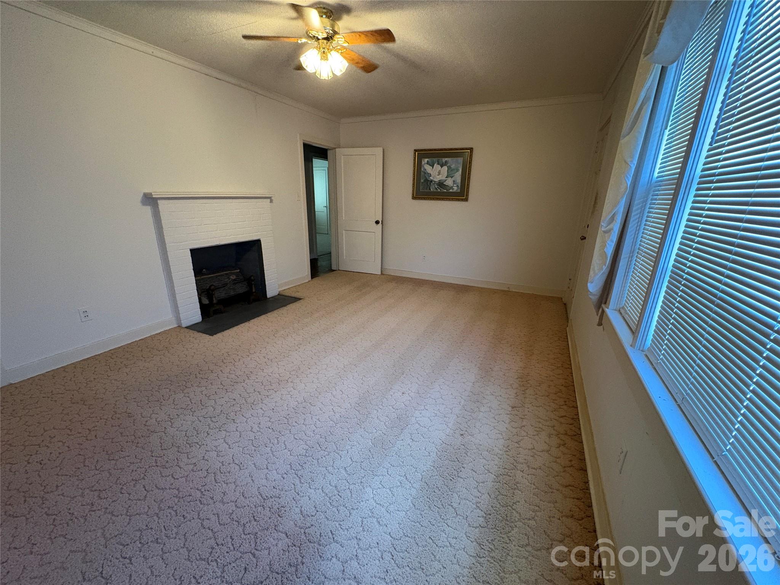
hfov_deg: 102.1
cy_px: 292
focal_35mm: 14
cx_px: 390
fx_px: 315
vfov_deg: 85.7
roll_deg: -0.4
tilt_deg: -17.7
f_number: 2.2
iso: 640
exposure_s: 1/60
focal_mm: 2.22
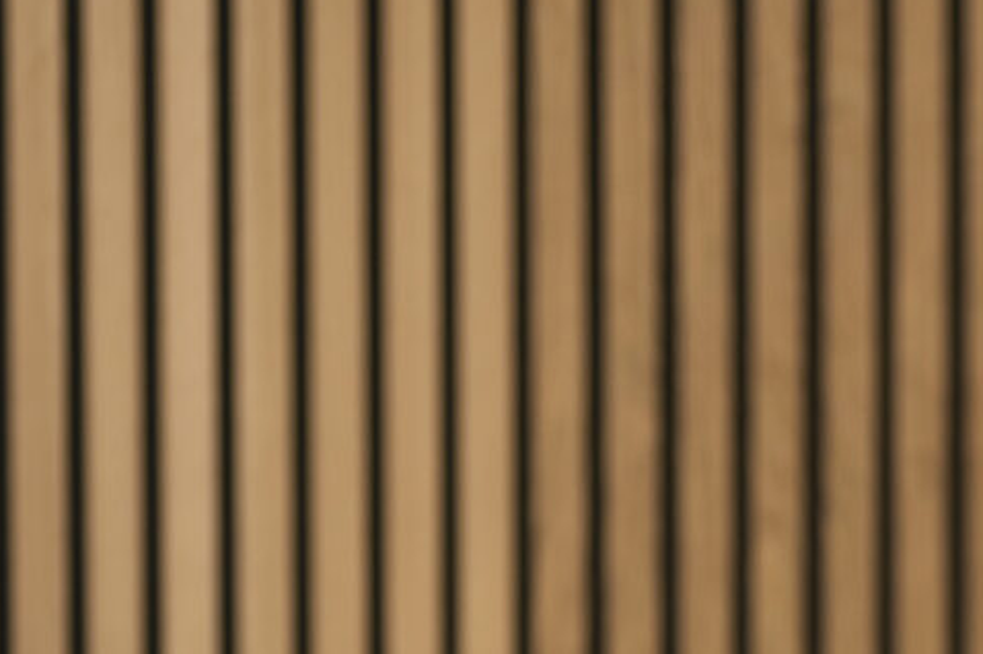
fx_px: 6276
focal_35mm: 230
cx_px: 1139
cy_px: 1331
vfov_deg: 5.8
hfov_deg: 8.9
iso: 400
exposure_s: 1/125
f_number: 1.8
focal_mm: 50
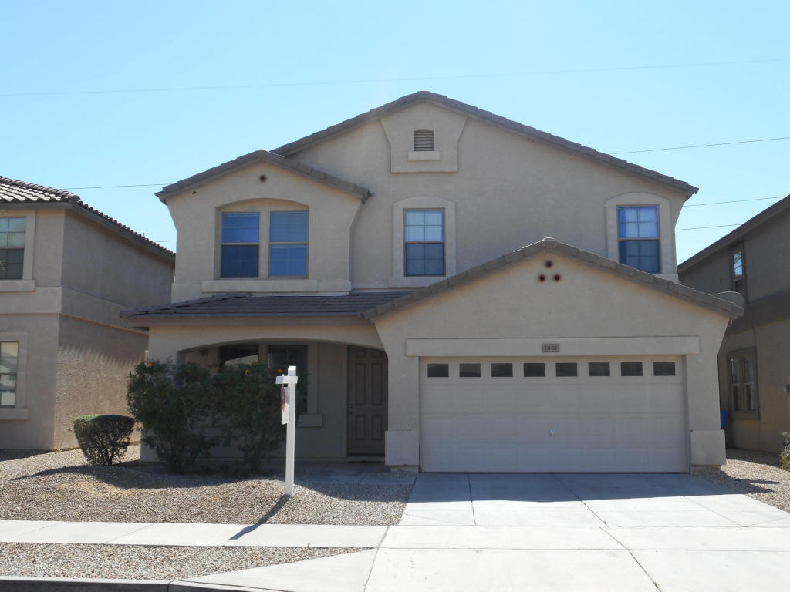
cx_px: 395
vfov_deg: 36.8
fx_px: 890
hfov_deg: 47.9
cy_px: 296
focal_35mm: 39
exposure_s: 1/320
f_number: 4.5
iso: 80
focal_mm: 6.9
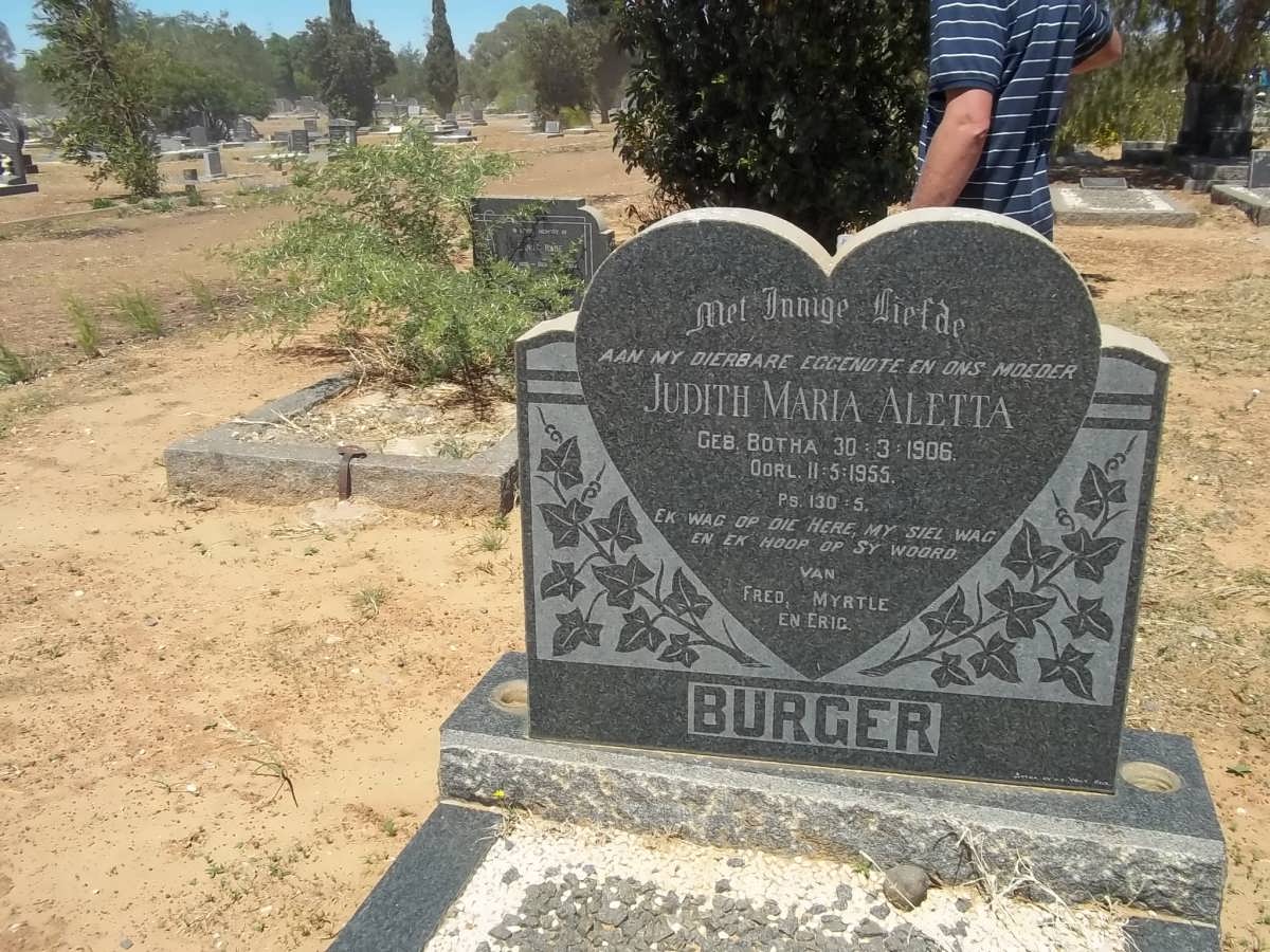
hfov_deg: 56.8
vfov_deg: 44.2
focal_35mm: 32
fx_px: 1174
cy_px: 476
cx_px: 635
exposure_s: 1/500
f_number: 5.5
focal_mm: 5.7
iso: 80
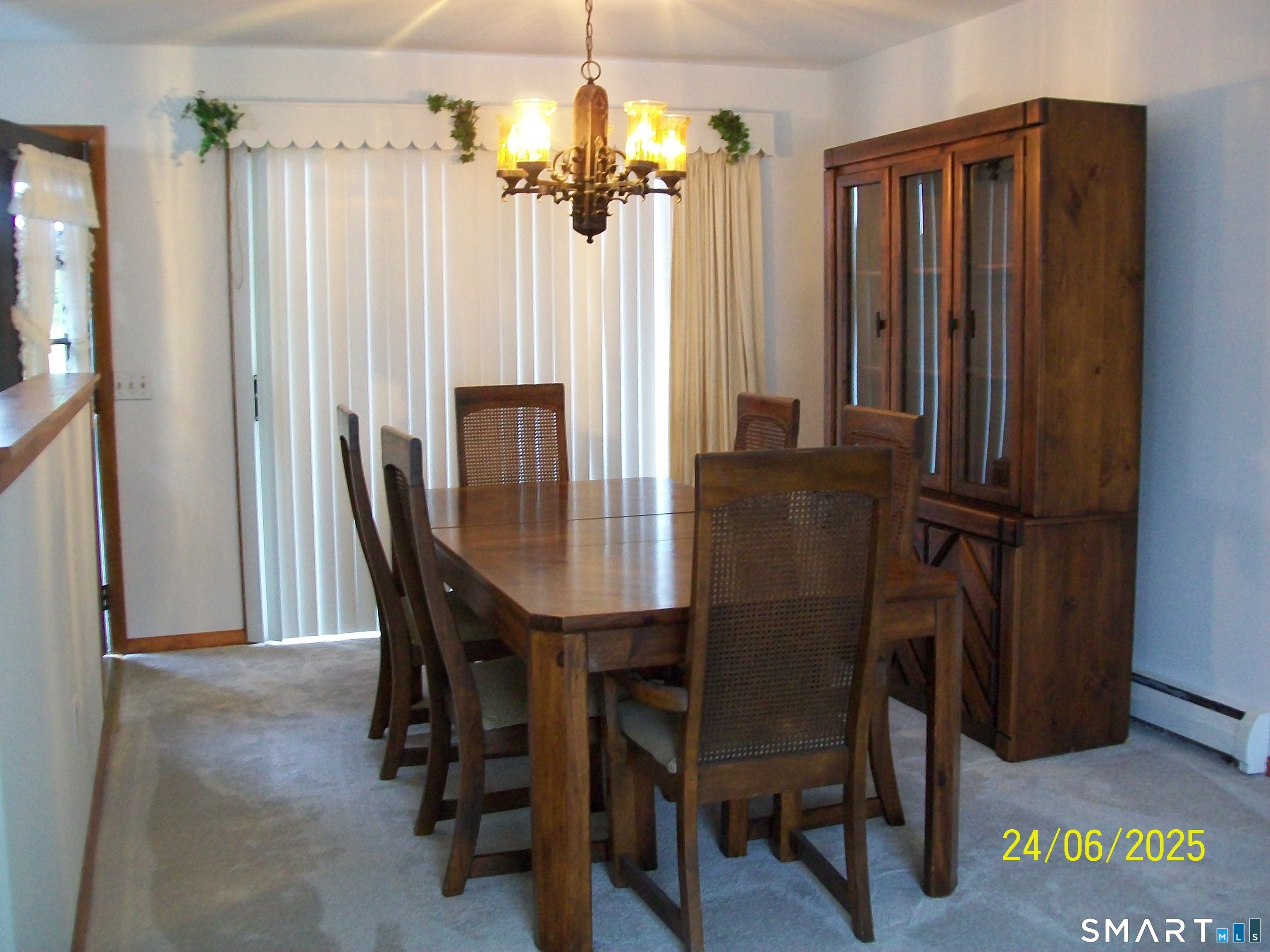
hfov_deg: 51.4
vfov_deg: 39.7
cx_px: 635
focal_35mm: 36
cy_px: 476
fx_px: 1321
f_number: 2.7
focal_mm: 6
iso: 160
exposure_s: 1/15
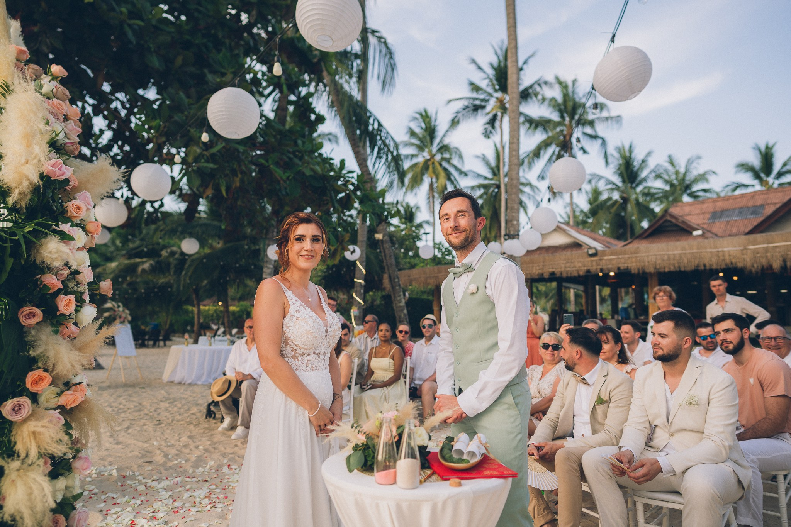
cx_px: 396
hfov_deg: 73.7
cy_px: 264
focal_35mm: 24
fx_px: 527
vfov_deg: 53.1
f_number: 2.2
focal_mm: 24
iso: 160
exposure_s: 1/800
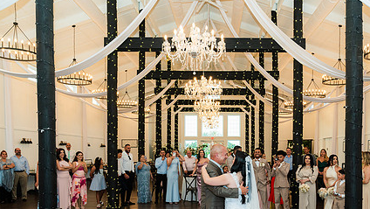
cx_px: 216
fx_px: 344
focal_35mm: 35
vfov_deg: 32.9
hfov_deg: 56.3
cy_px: 165
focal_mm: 24
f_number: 4.5
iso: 400
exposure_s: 1/125
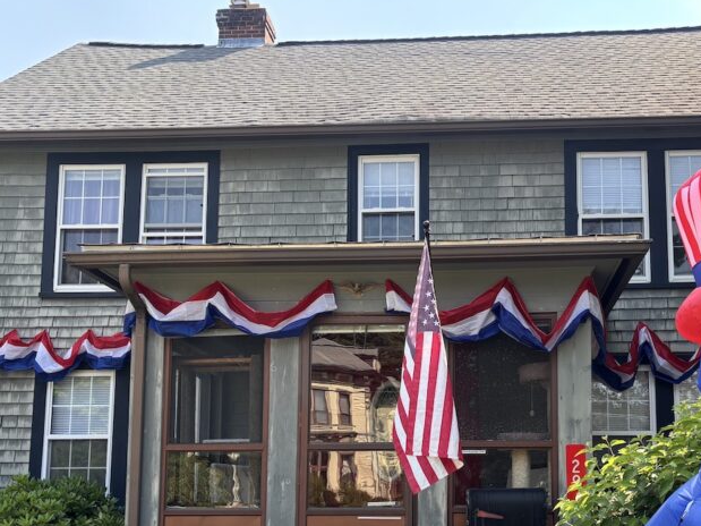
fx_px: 871
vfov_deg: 32.9
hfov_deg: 43.5
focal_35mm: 43
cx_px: 434
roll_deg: -0.3
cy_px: 401
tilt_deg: +6.4
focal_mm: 5.96
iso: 50
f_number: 1.6
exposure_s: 1/484
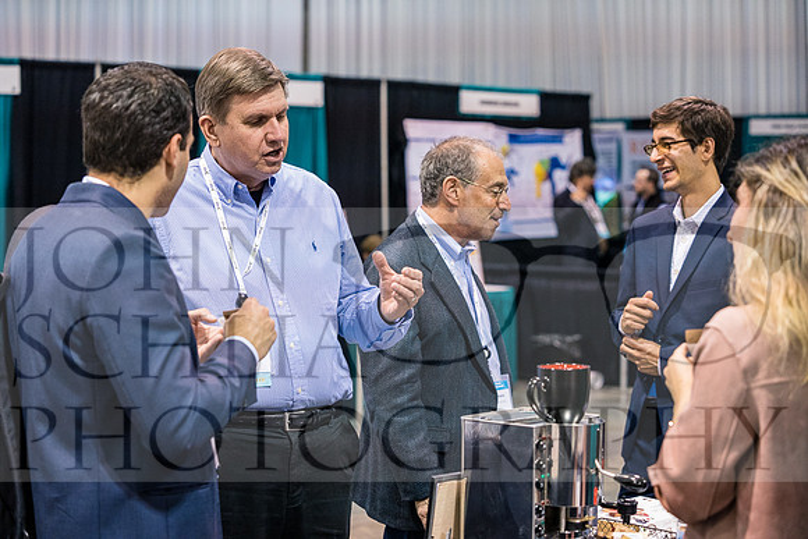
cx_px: 404
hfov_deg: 28.8
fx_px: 1571
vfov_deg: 19.5
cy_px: 270
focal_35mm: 70
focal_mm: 70
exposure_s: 1/160
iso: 3200
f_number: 3.5
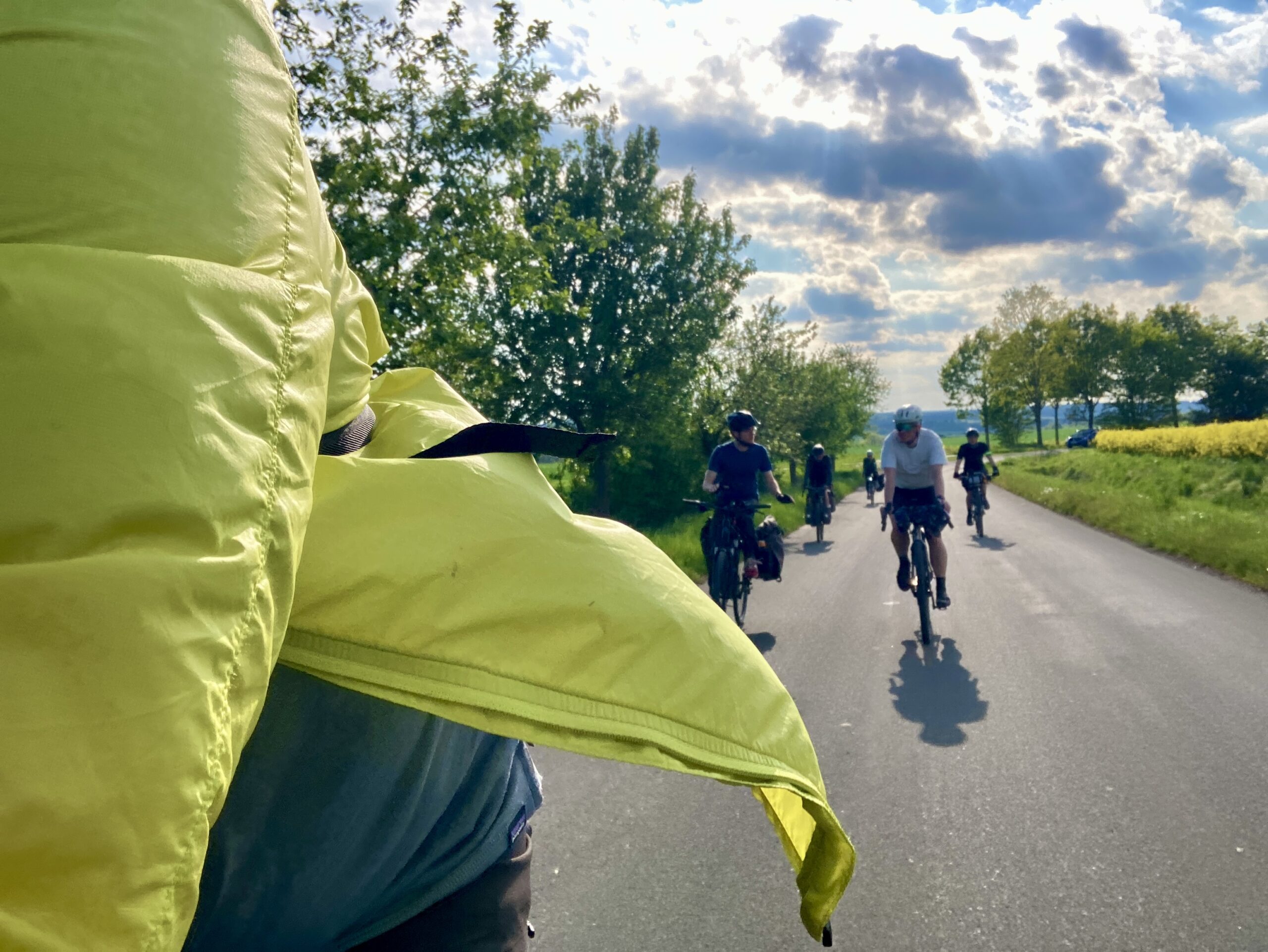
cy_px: 476
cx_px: 634
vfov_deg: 44.2
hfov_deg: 56.8
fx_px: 1173
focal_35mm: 32
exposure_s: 1/758
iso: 20
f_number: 2.2
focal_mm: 2.87
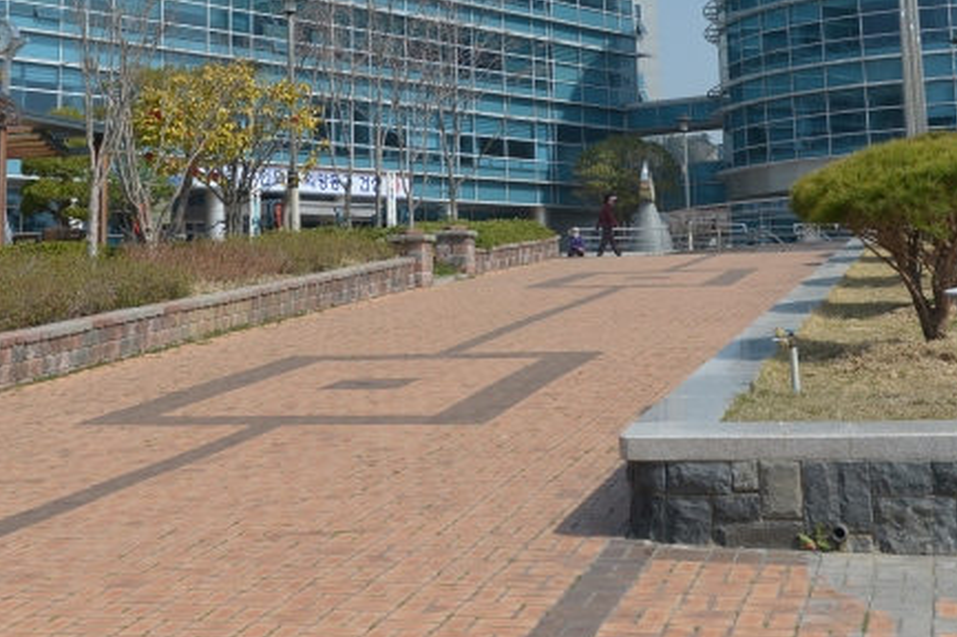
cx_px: 431
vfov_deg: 19.3
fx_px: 1780
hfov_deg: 30.1
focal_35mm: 67
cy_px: -87
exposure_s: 1/640
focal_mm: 29
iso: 100
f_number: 5.6
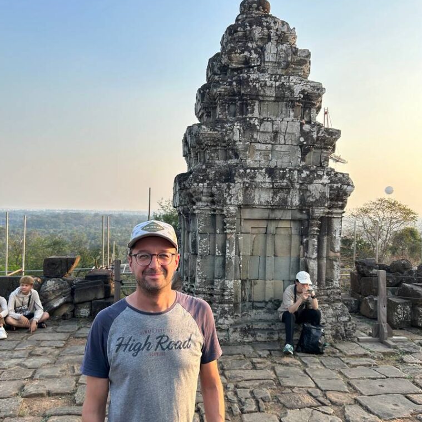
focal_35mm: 31
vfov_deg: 52.5
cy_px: 227
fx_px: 428
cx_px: 209
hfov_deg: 52.5
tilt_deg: -2.3
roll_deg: -1.6
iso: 50
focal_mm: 5.7
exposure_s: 1/1048
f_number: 1.5
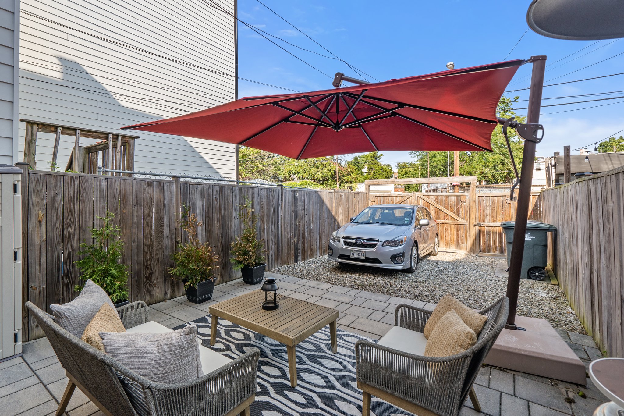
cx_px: 312
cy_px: 208
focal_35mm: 16
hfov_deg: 96.7
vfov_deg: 73.7
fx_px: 277
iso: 160
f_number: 11
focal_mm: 16
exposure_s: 1/60
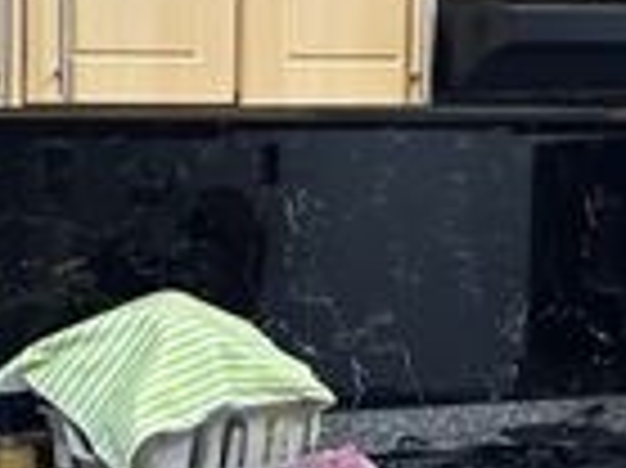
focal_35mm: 67
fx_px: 1211
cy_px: 374
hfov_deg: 26.7
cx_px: -56
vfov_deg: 21.6
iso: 400
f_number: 2.2
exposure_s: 1/60
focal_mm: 2.22
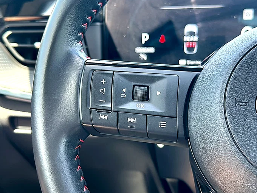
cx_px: 132
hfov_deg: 52.6
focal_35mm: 35
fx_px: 260
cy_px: 94
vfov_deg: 40.7
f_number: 1.78
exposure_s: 1/71
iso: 80
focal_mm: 6.86
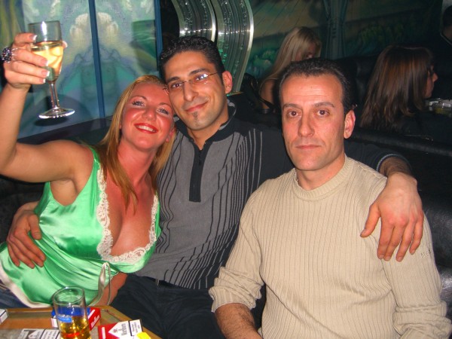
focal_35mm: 38
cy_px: 170
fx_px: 496
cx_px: 226
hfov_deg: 49.0
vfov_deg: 37.7
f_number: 2.8
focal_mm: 7.9
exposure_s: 1/60
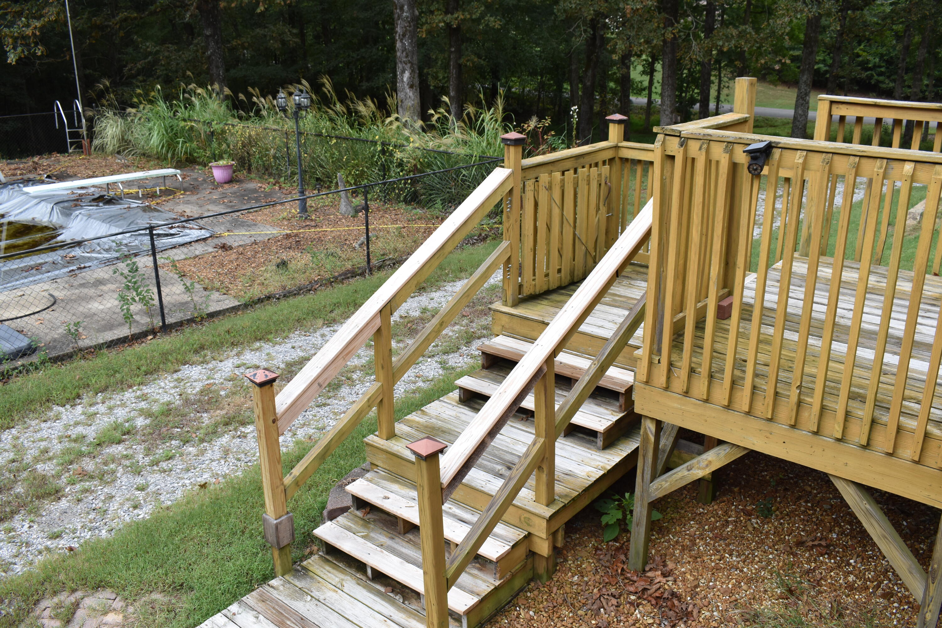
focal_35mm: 32
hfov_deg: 59.5
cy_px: 314
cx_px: 471
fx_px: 824
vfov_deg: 41.7
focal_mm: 21
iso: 250
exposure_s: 1/250
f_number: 8
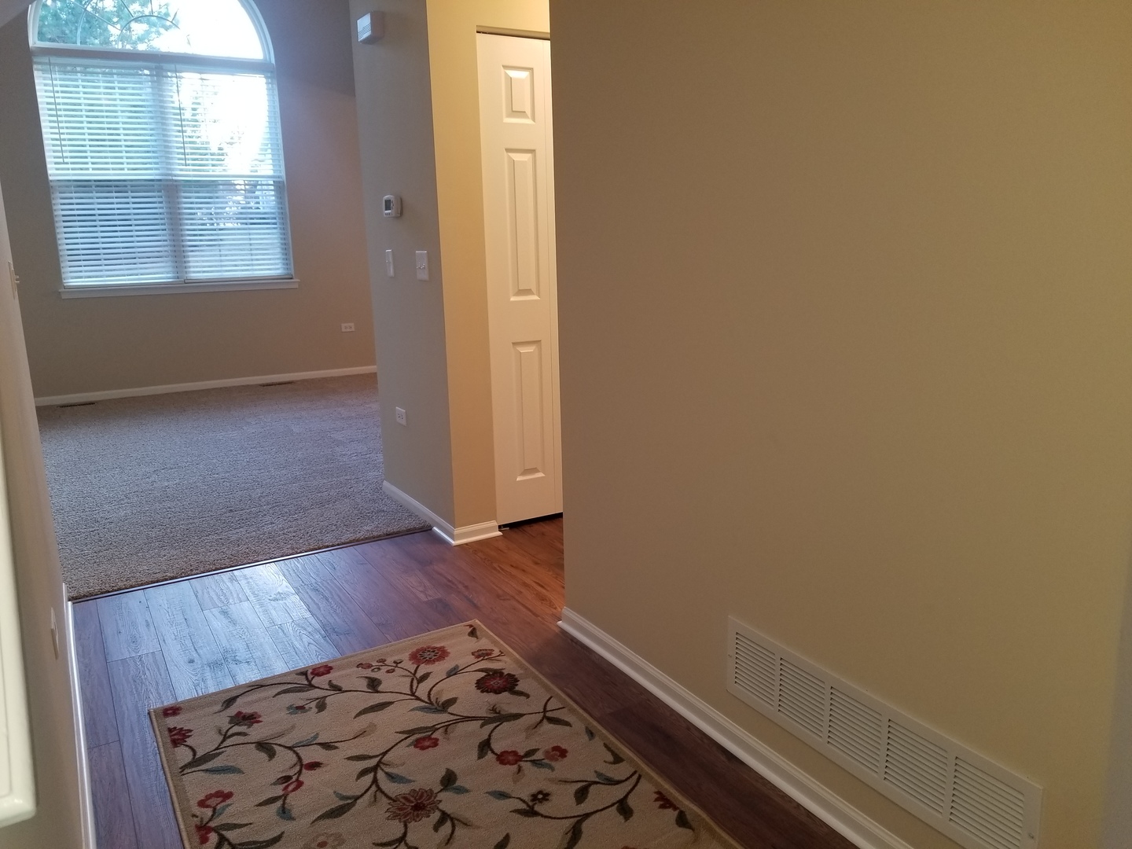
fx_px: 850
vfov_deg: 53.1
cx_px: 566
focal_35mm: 26
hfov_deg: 67.3
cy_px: 424
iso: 100
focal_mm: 4.3
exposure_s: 1/40
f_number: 1.7
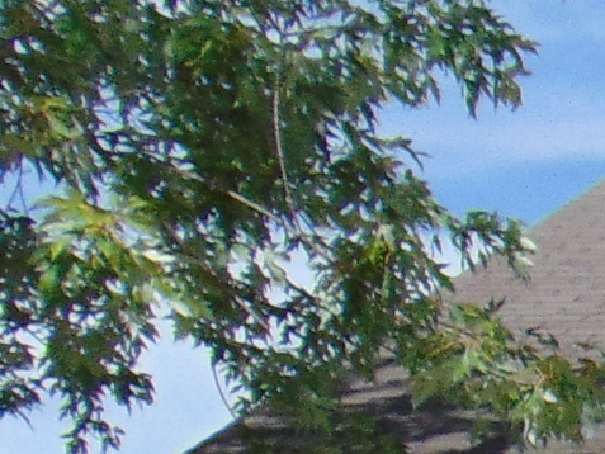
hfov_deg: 10.3
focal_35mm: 161
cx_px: 1541
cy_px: 838
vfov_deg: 8.8
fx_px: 2815
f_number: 7.7
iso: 80
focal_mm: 4.5
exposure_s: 1/320
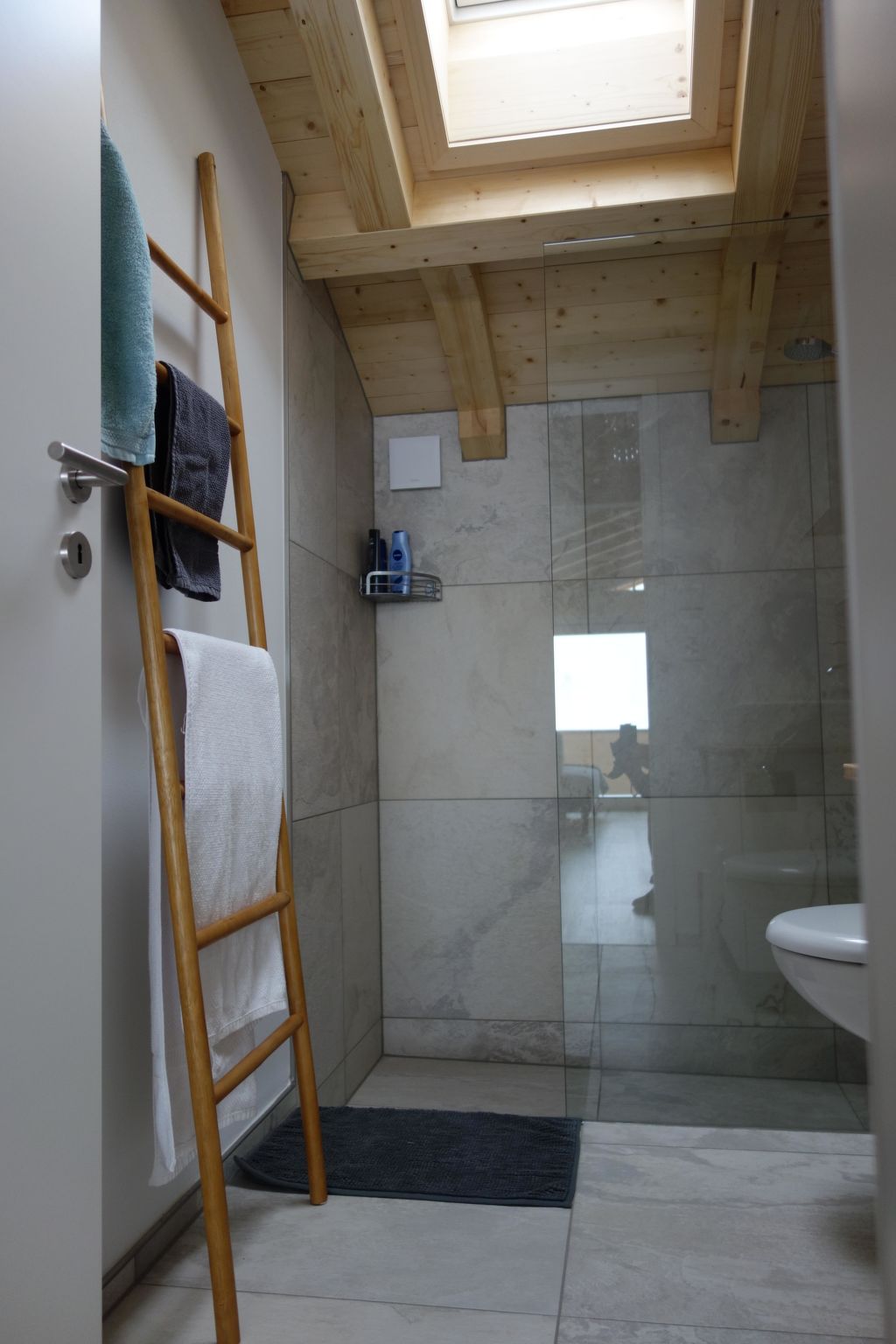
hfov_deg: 46.4
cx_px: 448
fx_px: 1045
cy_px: 672
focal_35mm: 28
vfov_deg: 65.5
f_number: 1.8
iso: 125
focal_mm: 10.4
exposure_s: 1/80
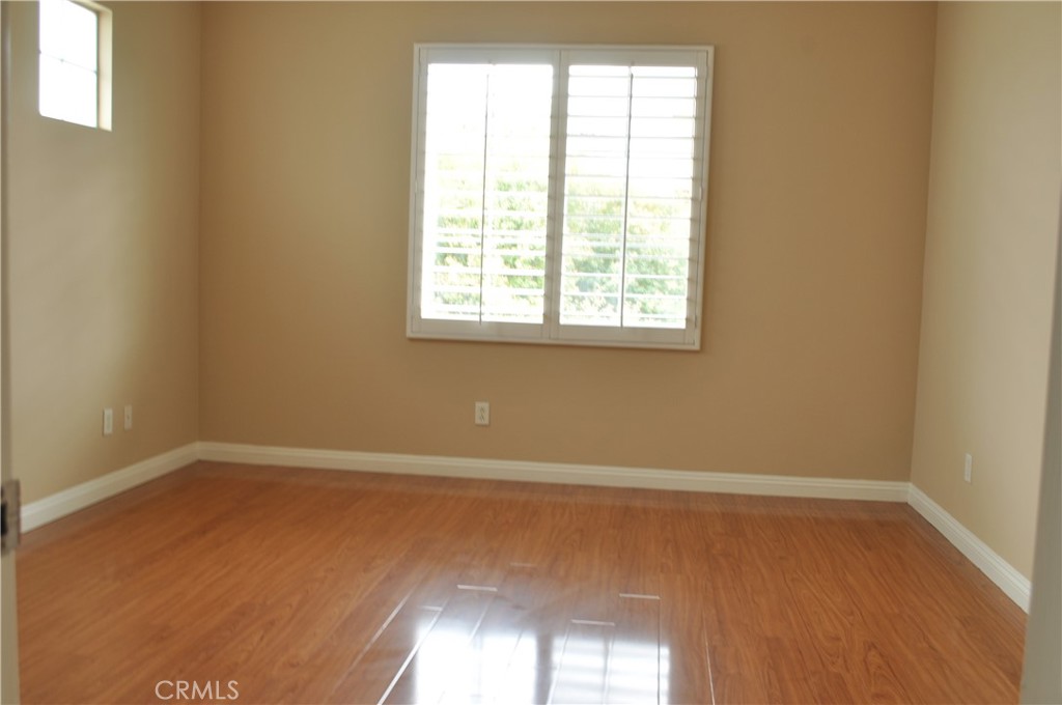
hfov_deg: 57.3
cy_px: 352
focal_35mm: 33
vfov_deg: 39.9
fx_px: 972
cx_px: 531
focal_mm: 22
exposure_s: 1/13
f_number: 8
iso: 200
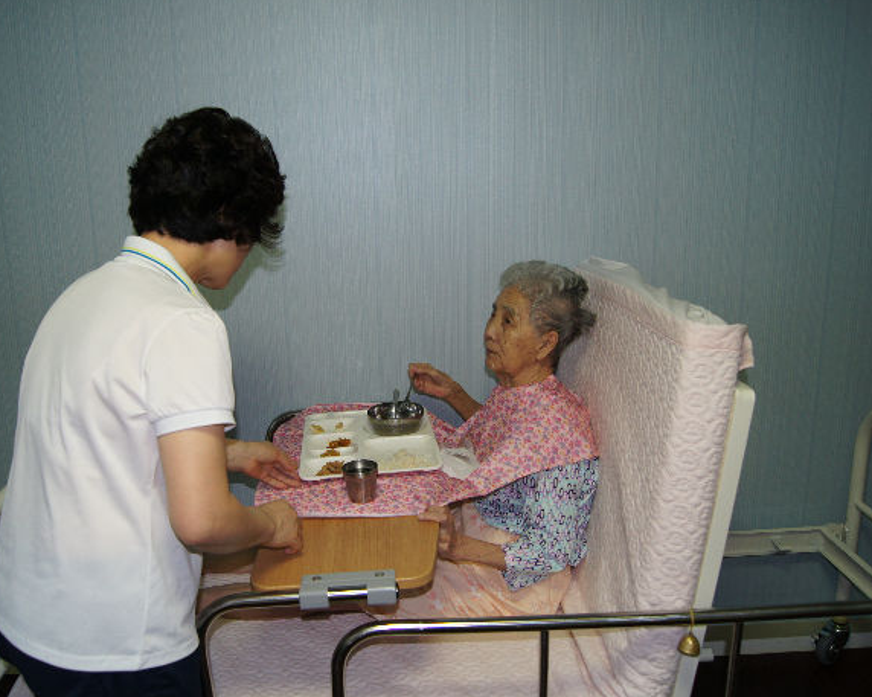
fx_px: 800
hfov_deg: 57.1
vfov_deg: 47.1
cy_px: 345
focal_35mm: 31
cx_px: 392
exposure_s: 1/60
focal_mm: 18
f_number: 3.5
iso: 320
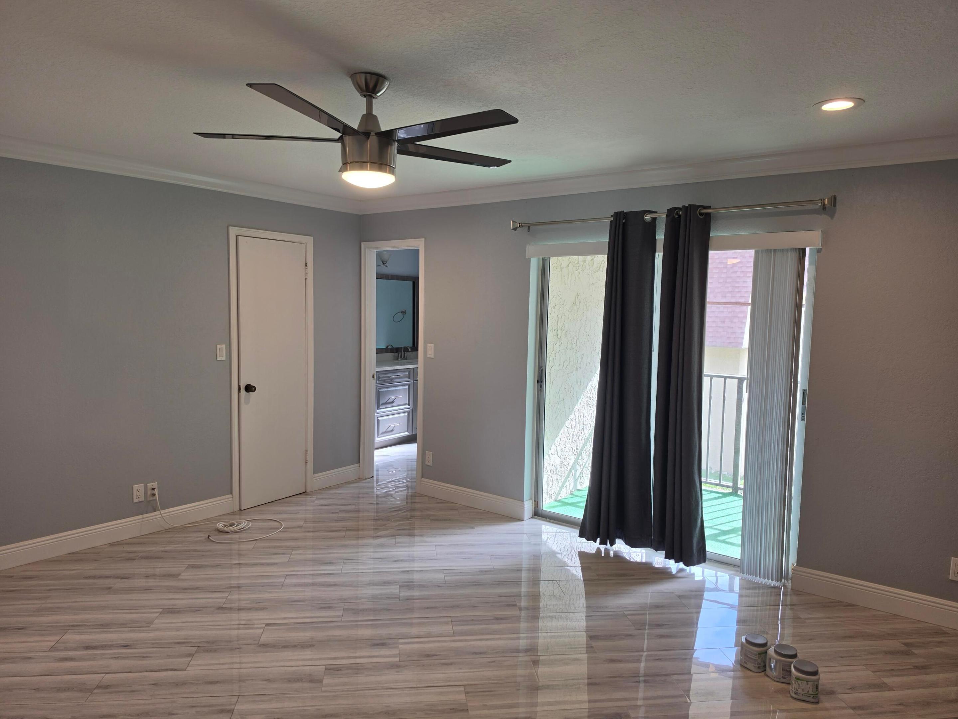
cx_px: 479
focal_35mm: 23
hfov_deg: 73.9
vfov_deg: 58.9
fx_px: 637
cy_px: 360
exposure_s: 1/120
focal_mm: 6.5
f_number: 1.4
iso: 25
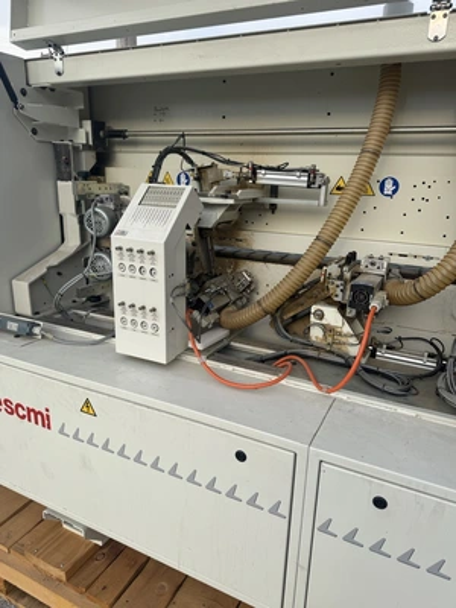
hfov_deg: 56.8
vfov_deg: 71.6
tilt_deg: -19.6
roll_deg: -1.9
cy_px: 304
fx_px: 422
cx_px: 228
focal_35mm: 24
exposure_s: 1/1721
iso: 80
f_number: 1.78
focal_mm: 6.76
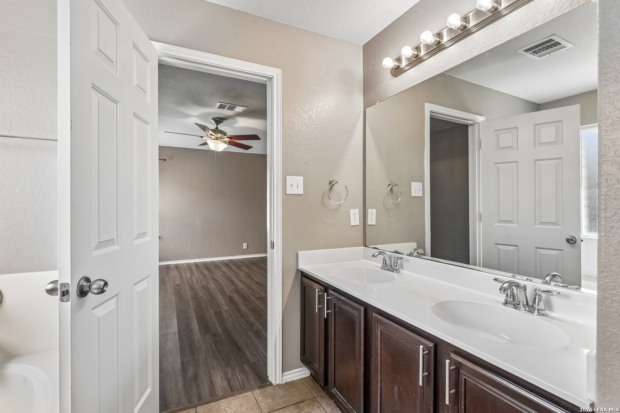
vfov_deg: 73.7
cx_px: 310
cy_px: 206
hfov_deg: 96.7
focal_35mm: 16
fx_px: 276
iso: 560
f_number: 8
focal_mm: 16
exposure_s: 1/15
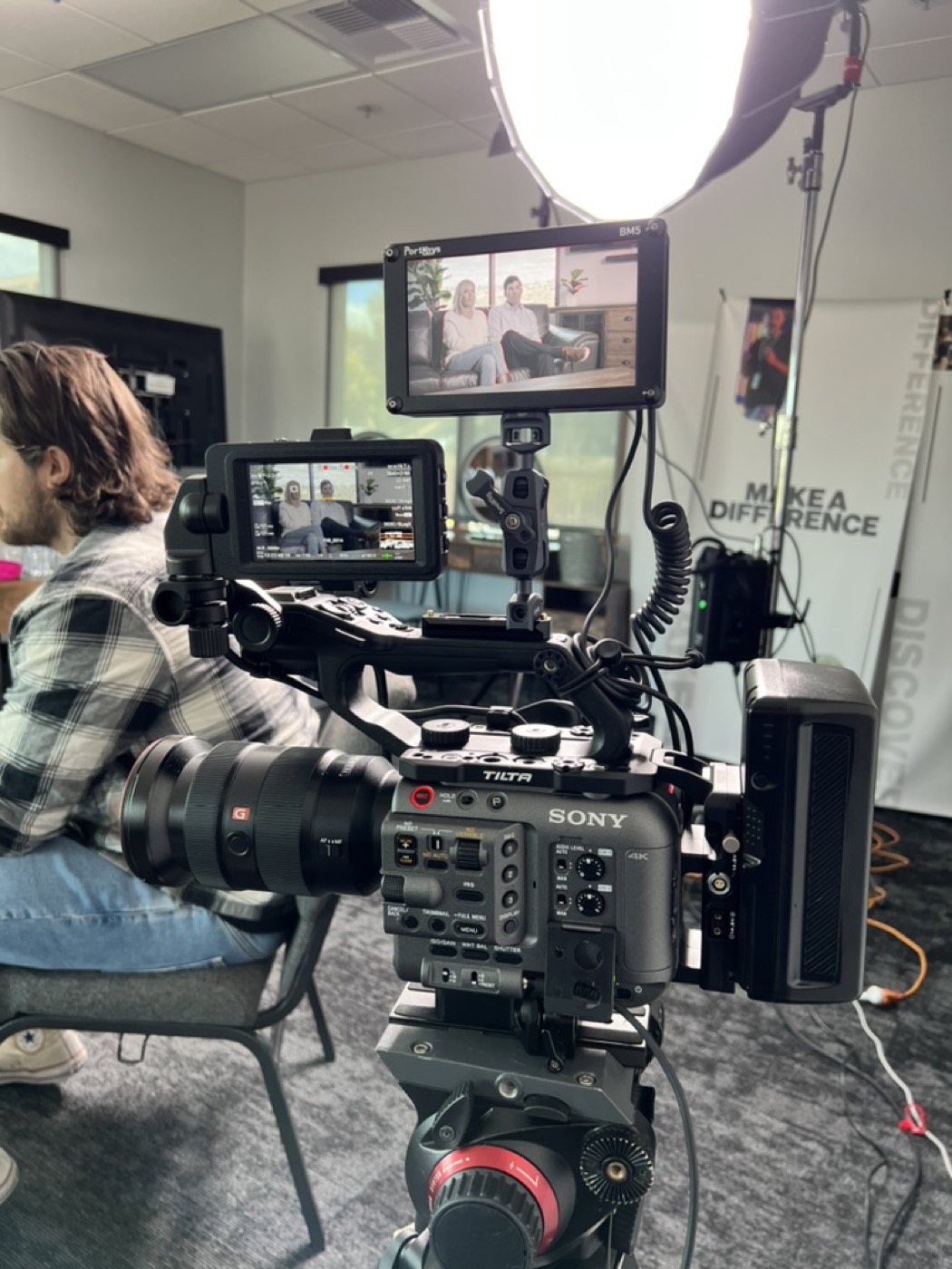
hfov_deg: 53.1
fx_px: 953
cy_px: 634
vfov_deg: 67.3
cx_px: 476
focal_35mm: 26
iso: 125
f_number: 1.5
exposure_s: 1/121
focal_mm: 5.7
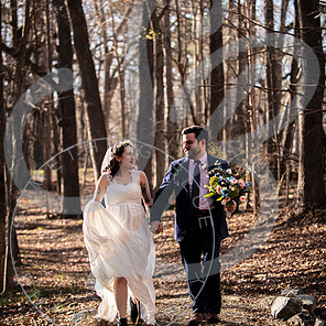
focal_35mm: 111
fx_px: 1183
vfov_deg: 15.7
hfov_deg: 15.7
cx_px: 162
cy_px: 156
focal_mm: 86
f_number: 2.8
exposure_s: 1/800
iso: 100
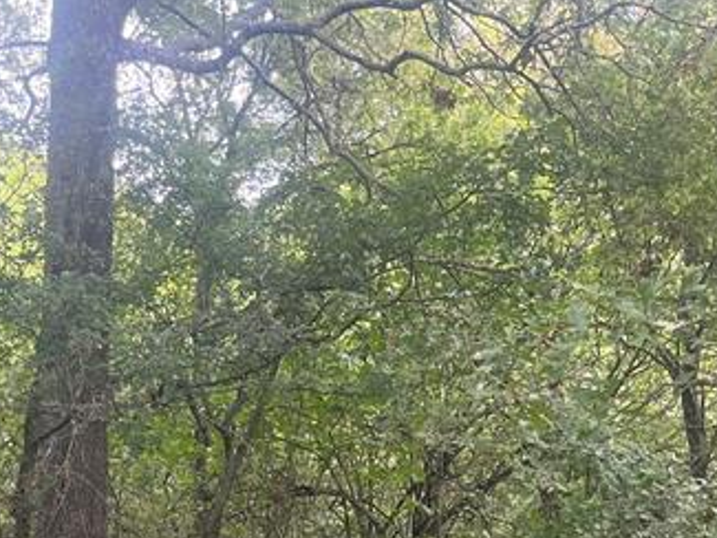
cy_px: 756
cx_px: 35
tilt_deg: -6.3
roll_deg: -0.5
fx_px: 1699
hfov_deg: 23.1
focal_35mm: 82
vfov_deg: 16.7
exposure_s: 1/121
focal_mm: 5.1
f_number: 1.6
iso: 80
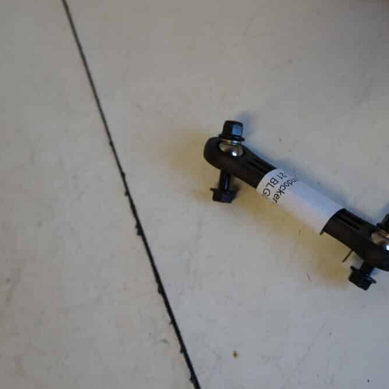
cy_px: 192
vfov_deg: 47.2
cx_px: 266
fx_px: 445
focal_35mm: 35
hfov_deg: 46.3
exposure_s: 1/60
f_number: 4
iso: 400
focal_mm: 18
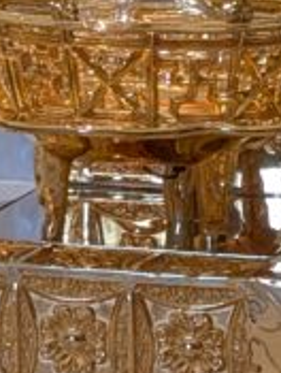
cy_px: -684
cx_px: -269
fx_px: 3095
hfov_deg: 5.1
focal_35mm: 287
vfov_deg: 6.4
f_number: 1.68
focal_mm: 6.9
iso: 57
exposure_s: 1/64.9
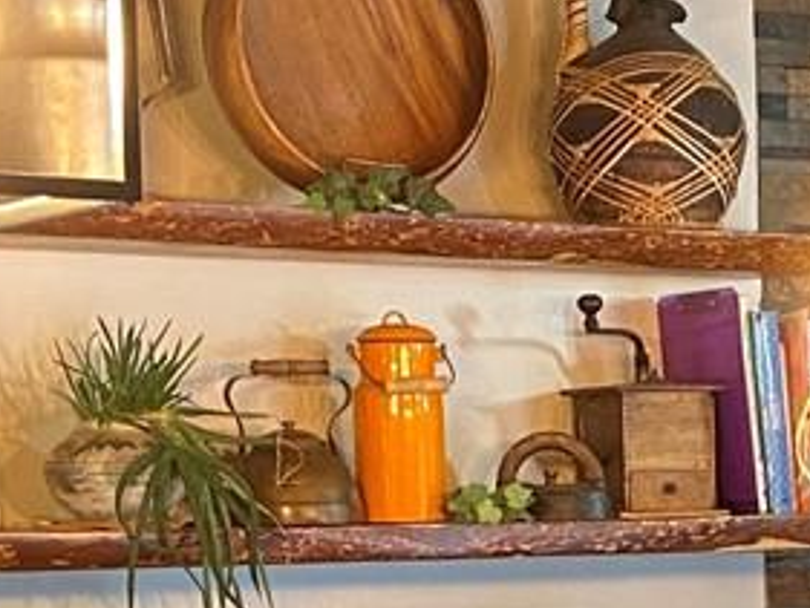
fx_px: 3465
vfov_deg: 9.7
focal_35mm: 148
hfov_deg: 13.1
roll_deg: +1.8
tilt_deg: -6.5
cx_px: 876
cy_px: 936
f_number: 1.8
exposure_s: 1/60
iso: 160
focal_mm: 4.25
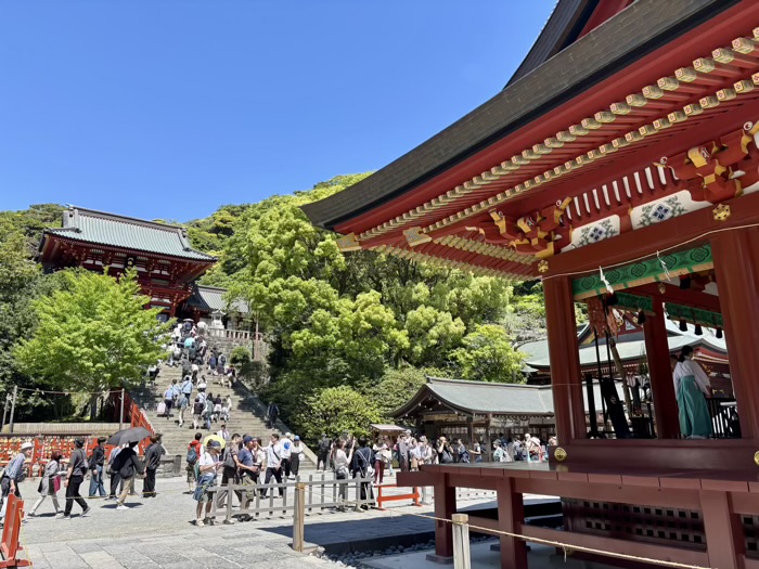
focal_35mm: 26
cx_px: 380
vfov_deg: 53.1
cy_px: 284
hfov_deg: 67.3
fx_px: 570
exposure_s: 1/1399
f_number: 1.6
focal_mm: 5.96
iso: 50
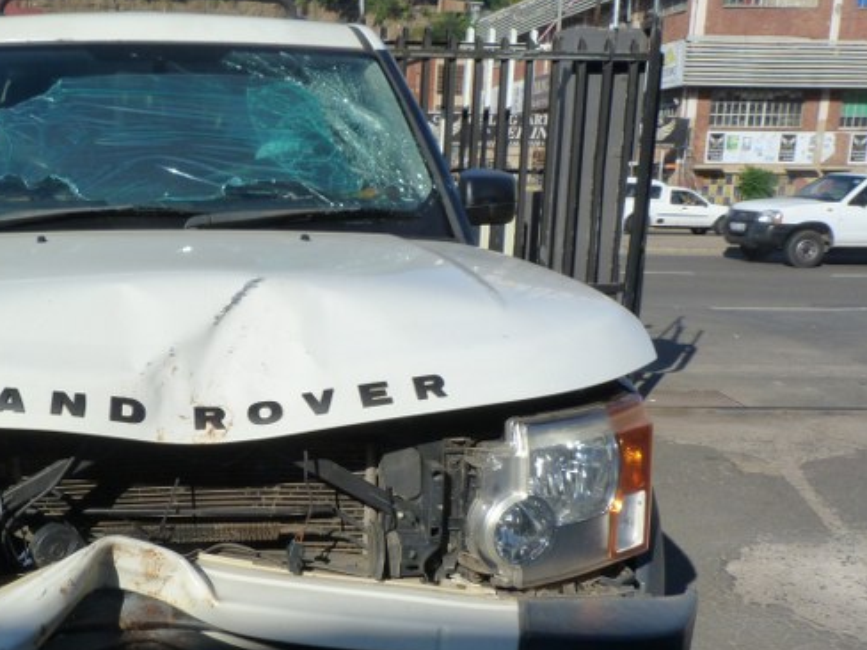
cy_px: 423
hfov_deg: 44.1
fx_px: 1027
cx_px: 204
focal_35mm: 41
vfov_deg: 34.9
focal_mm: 4.5
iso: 125
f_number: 5.6
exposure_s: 1/400
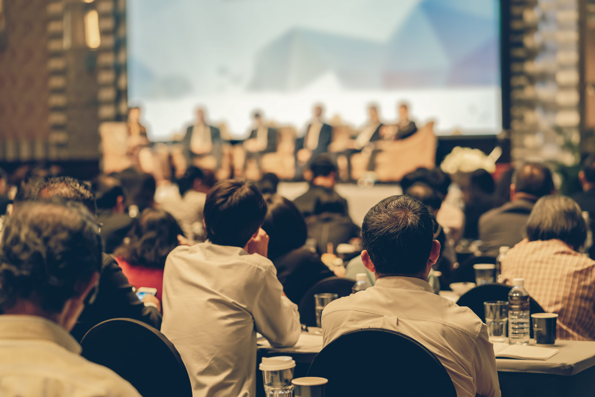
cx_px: 298
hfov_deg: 23.9
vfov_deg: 16.1
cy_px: 198
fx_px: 1405
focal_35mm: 85
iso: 1000
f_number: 2.5
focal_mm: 85
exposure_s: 1/60
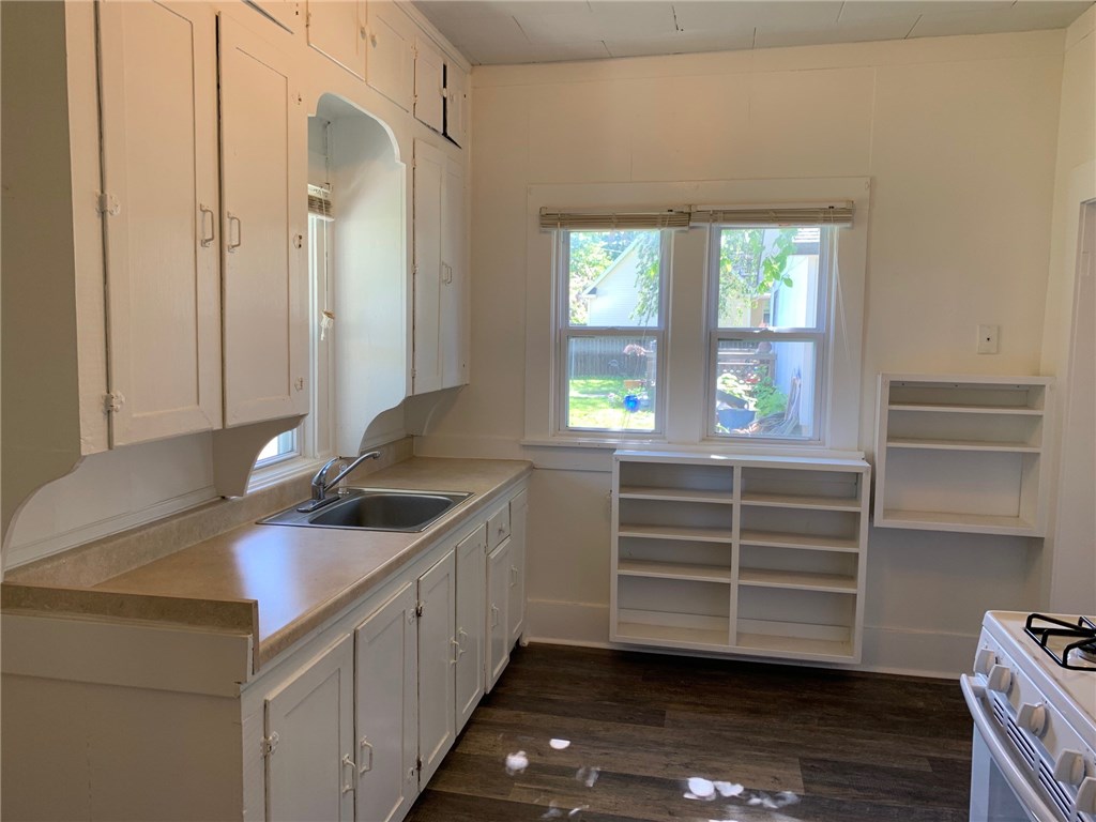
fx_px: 823
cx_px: 548
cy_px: 411
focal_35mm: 26
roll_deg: -0.8
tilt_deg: -4.9
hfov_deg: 67.3
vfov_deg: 53.1
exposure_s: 1/60
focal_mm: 4.25
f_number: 1.8
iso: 50
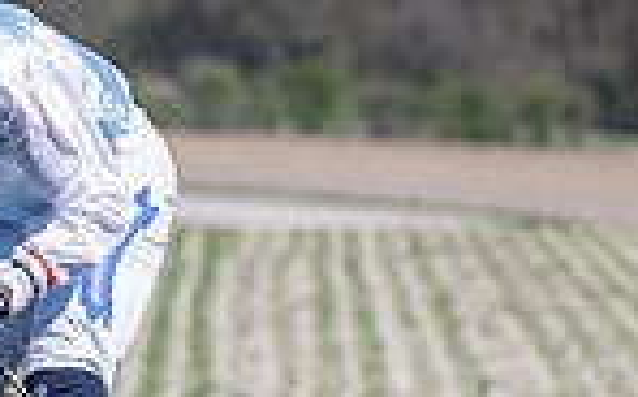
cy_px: 624
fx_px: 12813
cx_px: 409
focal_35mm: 738
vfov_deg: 1.8
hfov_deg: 2.9
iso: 160
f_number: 4
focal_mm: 140
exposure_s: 1/2000
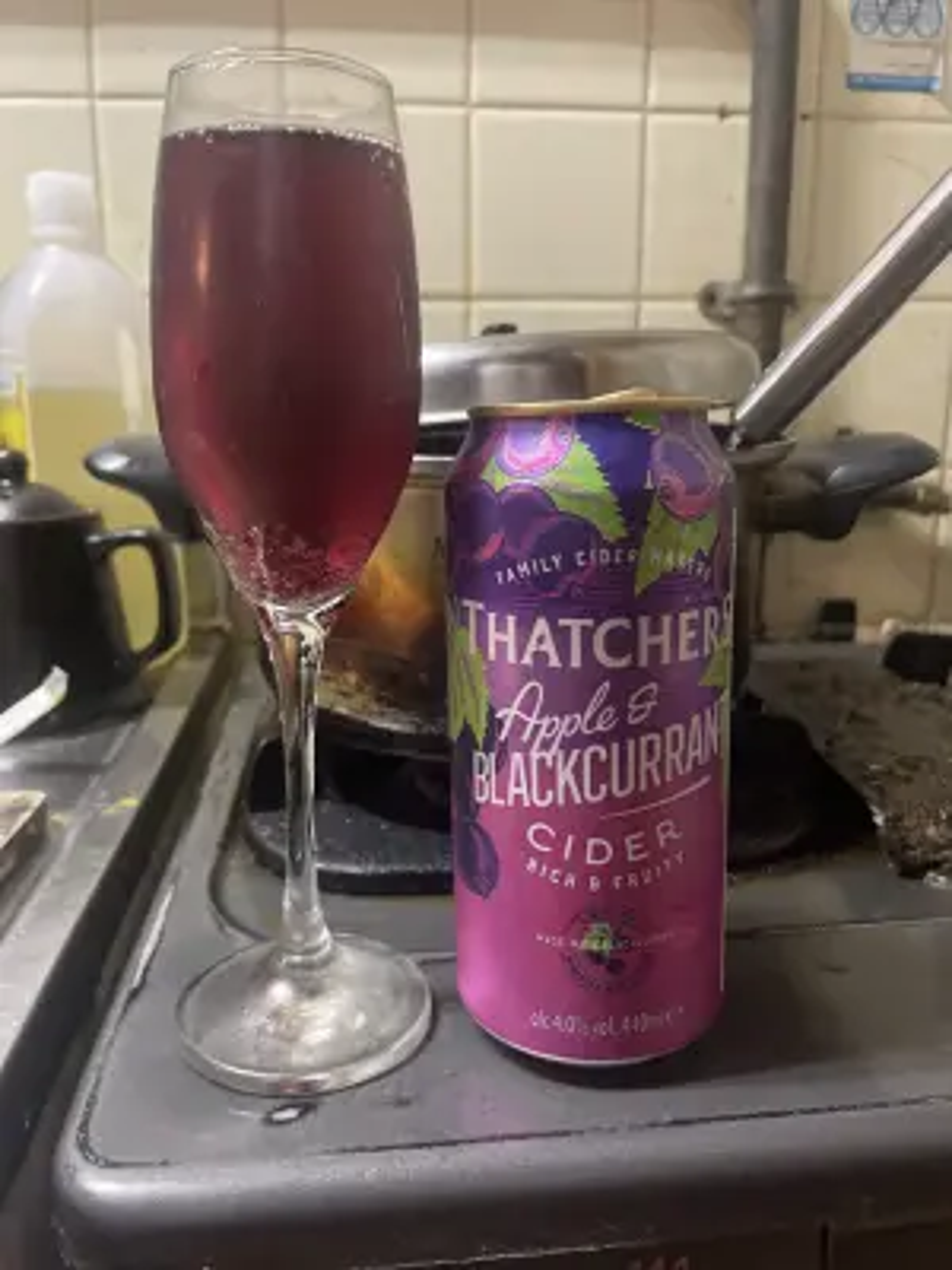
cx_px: 476
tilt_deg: -13.4
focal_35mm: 26
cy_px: 635
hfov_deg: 53.1
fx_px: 953
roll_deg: -0.4
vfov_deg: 67.3
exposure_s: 1/30
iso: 640
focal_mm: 4.2
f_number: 1.6
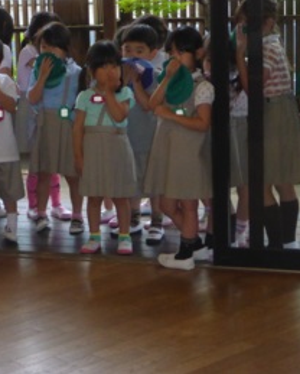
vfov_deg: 19.1
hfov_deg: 15.4
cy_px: 188
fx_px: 1107
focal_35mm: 100
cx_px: 82
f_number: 5.5
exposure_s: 1/125
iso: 1000
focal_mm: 13.4
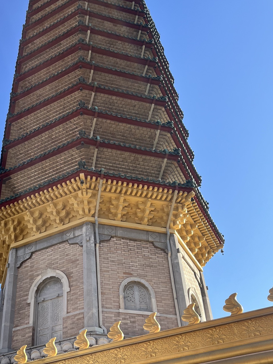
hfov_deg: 34.9
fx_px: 431
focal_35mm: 41
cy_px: 243
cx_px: 99
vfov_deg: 45.1
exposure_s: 1/2179
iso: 50
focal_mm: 5.1
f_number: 1.6
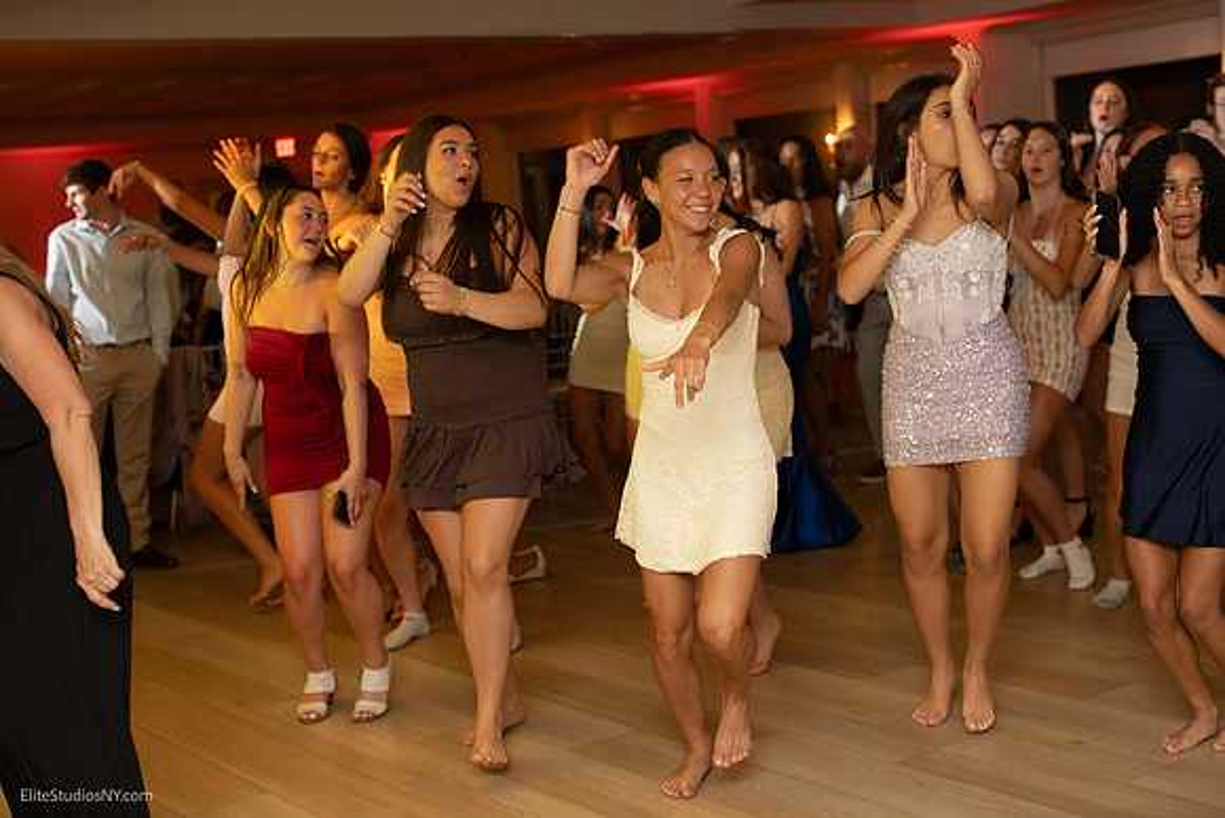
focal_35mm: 50
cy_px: 409
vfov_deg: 27.0
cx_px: 612
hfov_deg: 39.6
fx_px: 1702
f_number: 2.8
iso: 1600
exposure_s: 1/125
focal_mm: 50
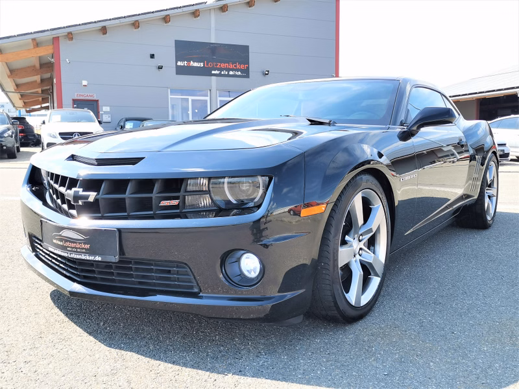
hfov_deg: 55.4
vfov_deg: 42.9
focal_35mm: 33
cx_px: 260
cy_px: 194
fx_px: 495
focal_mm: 5.58
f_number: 1.8
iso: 50
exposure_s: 1/949
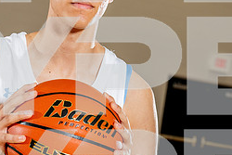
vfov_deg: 9.5
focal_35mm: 144
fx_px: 928
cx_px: 58
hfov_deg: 14.2
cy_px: 66
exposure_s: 1/250
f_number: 5.6
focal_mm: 62
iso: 400
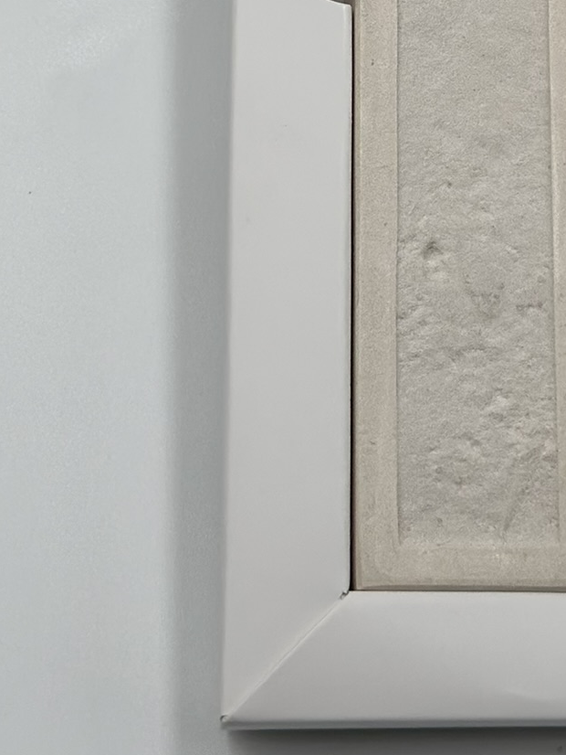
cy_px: -65
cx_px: 422
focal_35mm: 119
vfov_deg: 16.1
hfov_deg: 12.4
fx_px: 2593
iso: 80
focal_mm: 6.86
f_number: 1.78
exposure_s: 1/2252
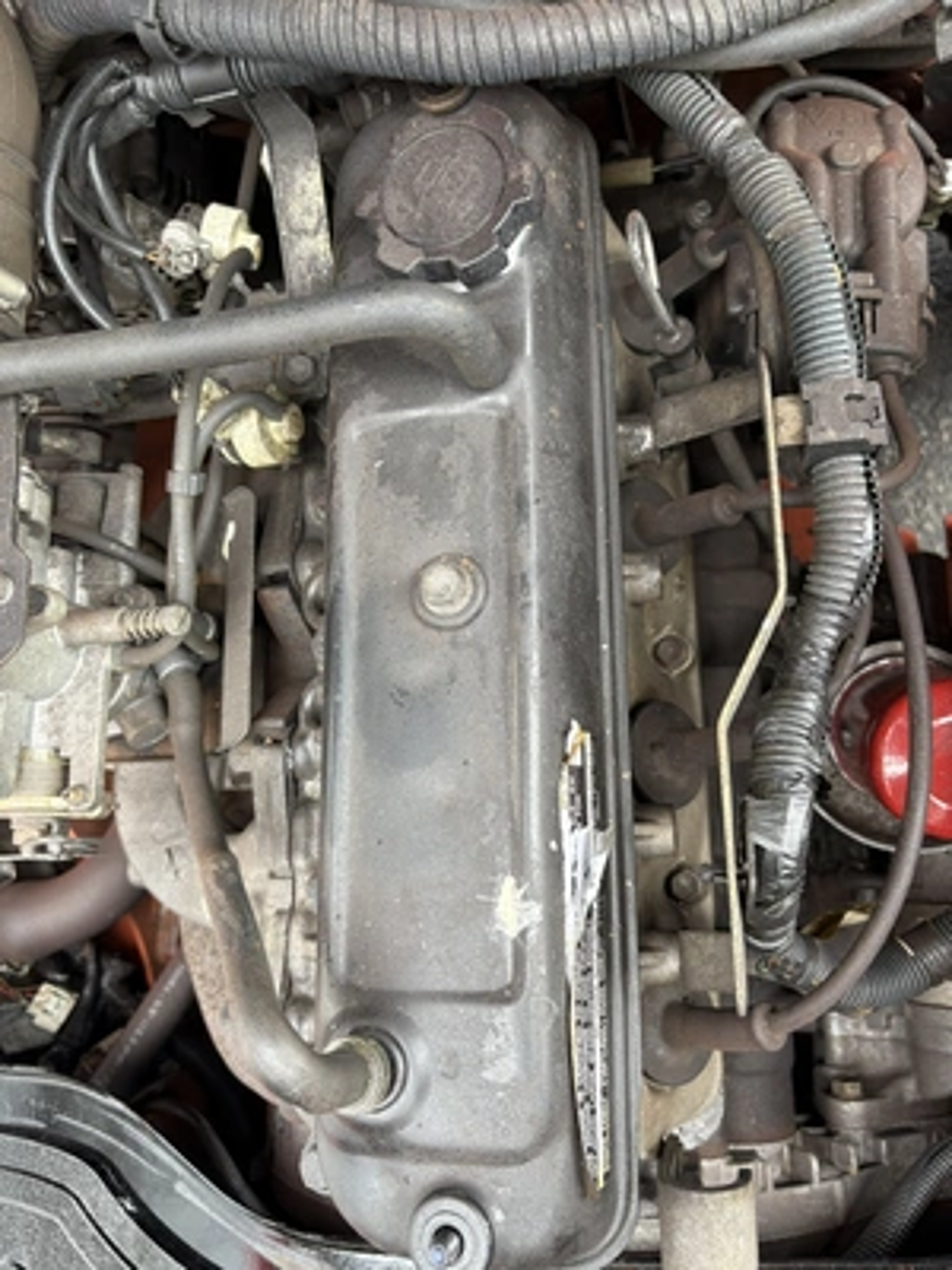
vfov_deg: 67.3
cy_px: 635
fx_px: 953
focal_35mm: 26
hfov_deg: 53.1
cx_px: 476
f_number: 1.6
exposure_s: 1/121
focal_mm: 5.96
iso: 125
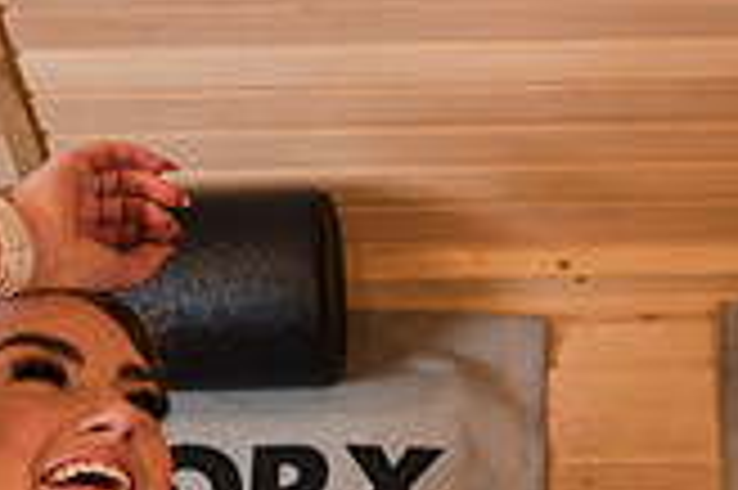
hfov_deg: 16.4
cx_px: 644
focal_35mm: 124
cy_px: 789
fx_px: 2539
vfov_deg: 10.6
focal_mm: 35
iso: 400
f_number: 3.2
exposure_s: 1/125
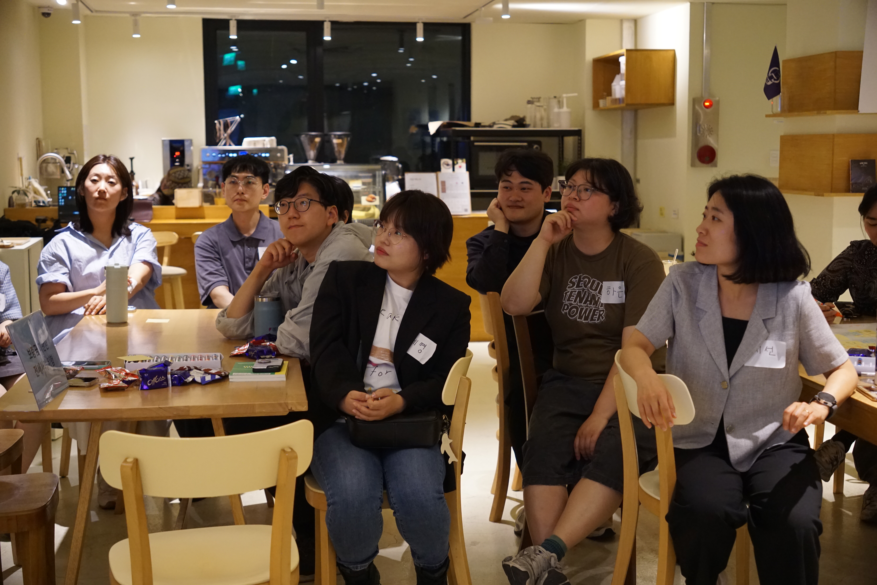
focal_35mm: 47
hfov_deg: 41.6
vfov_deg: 28.4
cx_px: 438
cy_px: 292
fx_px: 1155
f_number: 2.8
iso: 1600
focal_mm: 31.6
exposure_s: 1/160
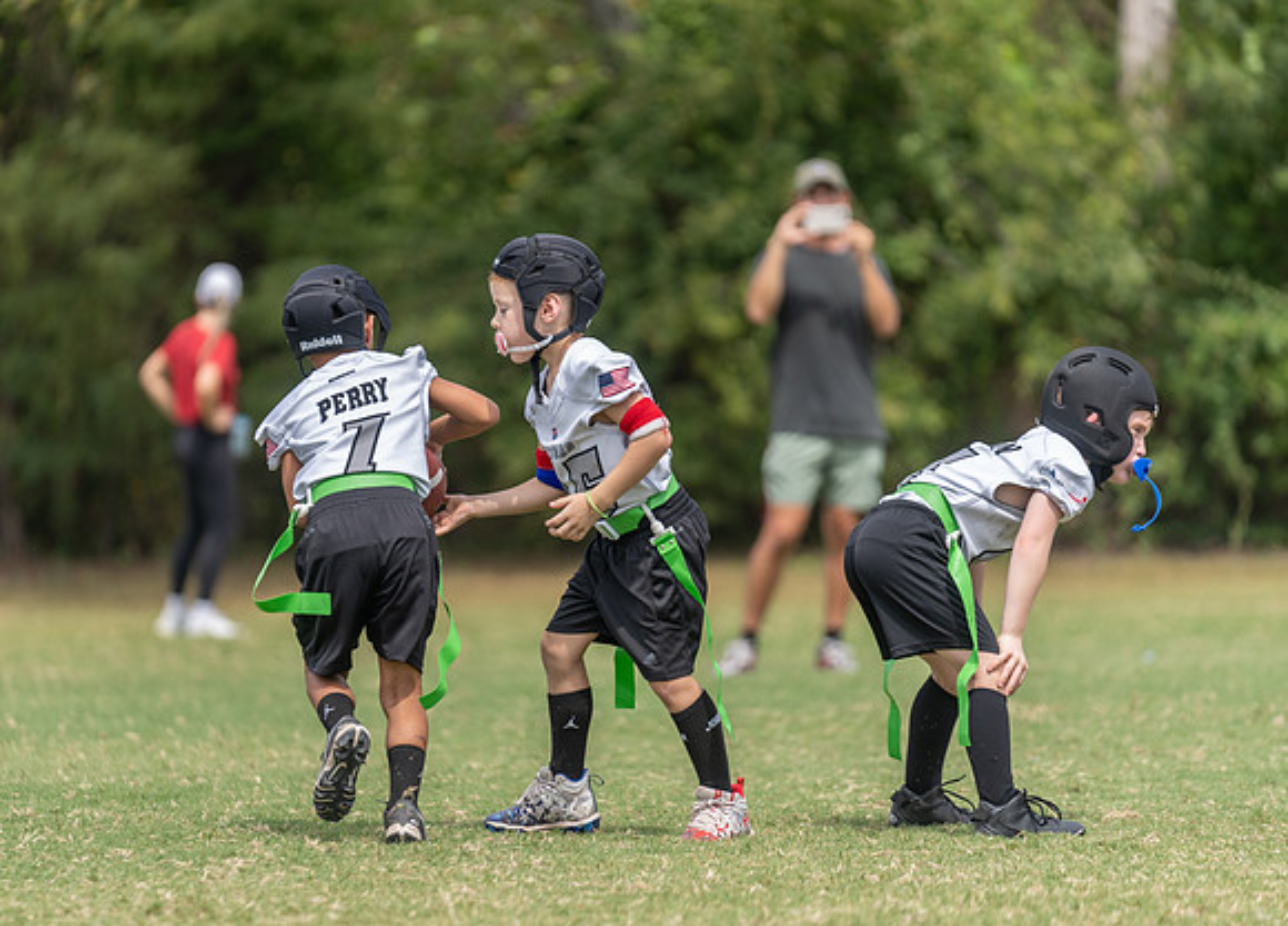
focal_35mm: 235
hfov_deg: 8.5
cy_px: 499
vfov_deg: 6.1
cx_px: 539
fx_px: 8627
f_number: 2.8
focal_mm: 200
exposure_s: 1/1600
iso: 100
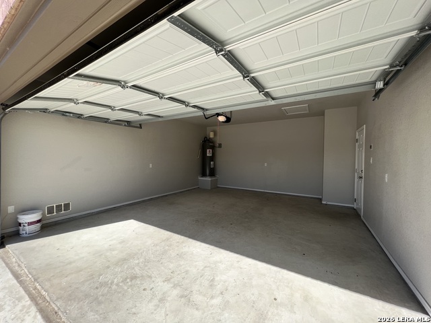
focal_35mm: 13
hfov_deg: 106.2
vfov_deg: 89.9
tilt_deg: -0.7
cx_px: 216
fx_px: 162
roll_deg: -0.2
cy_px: 162
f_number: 1.8
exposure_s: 1/615
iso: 32
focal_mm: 1.57
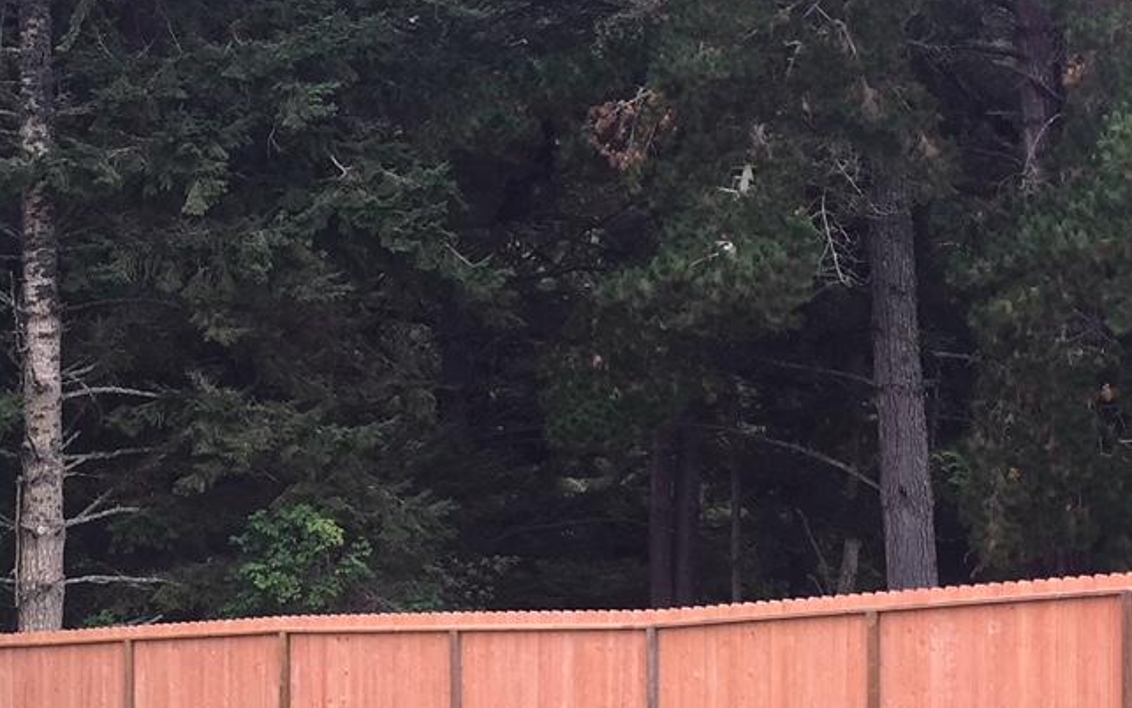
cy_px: 222
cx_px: 364
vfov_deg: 16.7
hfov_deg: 26.3
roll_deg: -1.1
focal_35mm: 78
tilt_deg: -1.6
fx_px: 2407
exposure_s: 1/120
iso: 32
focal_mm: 4.15
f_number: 2.2
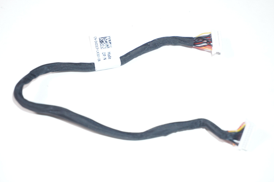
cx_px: 137
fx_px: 570
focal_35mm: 75
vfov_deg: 18.1
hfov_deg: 27.0
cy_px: 91
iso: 640
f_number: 5.6
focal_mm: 50
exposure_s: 1/160
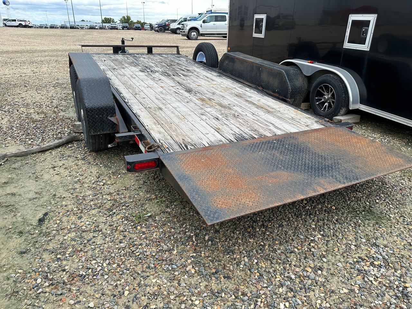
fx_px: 286
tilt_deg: -21.8
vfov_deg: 56.8
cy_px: 154
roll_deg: -0.6
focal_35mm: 24
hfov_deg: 71.6
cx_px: 206
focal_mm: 6.86
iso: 80
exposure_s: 1/864
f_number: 1.78
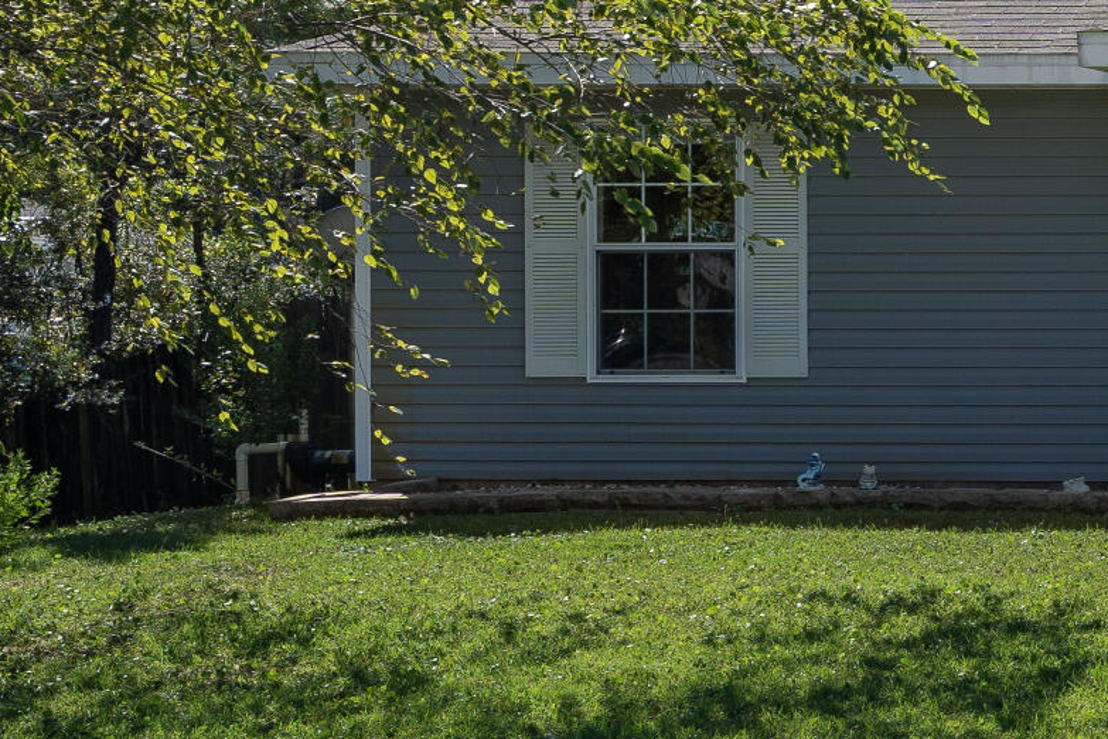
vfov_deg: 11.6
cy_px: 41
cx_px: 1820
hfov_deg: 15.6
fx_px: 3598
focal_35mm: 117
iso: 100
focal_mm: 30.5
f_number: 7.1
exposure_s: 1/250
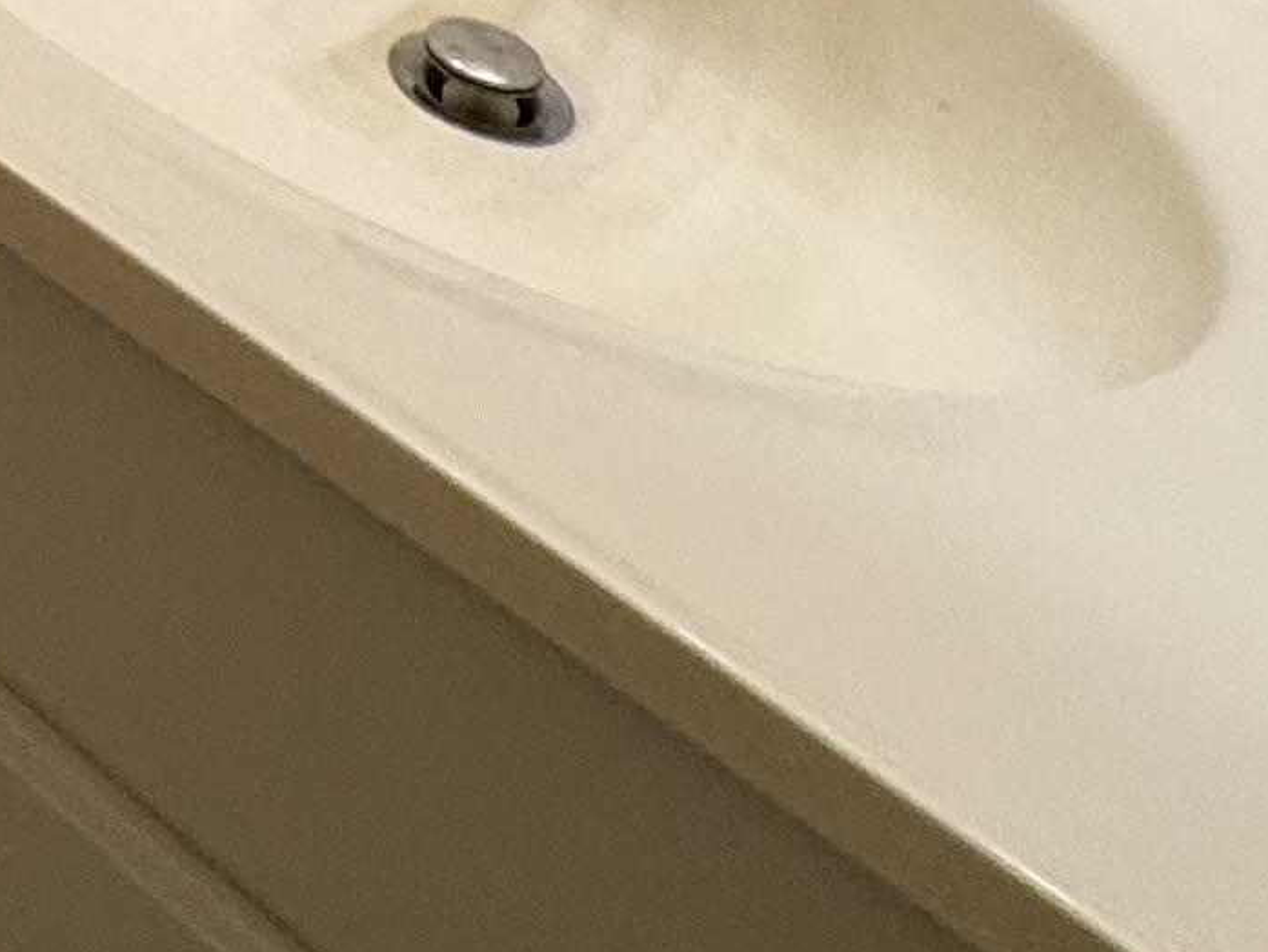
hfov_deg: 17.7
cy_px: -1460
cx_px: -1215
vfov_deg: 12.9
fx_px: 2968
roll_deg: -1.4
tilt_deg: -11.8
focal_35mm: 81
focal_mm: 2.22
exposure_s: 1/60
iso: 200
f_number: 2.2
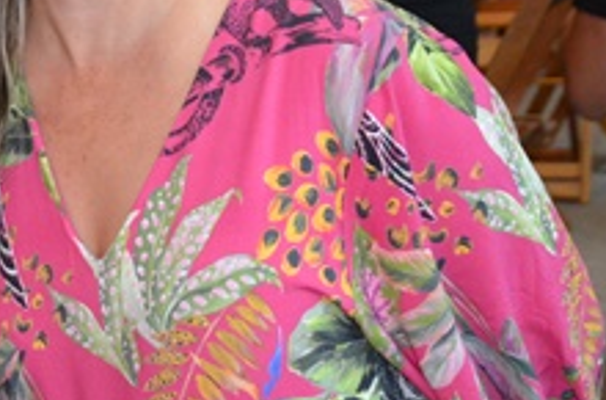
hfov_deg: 15.9
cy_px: 34
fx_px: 2063
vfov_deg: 11.0
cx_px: -171
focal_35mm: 123
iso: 3200
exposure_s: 1/60
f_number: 4.2
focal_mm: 30
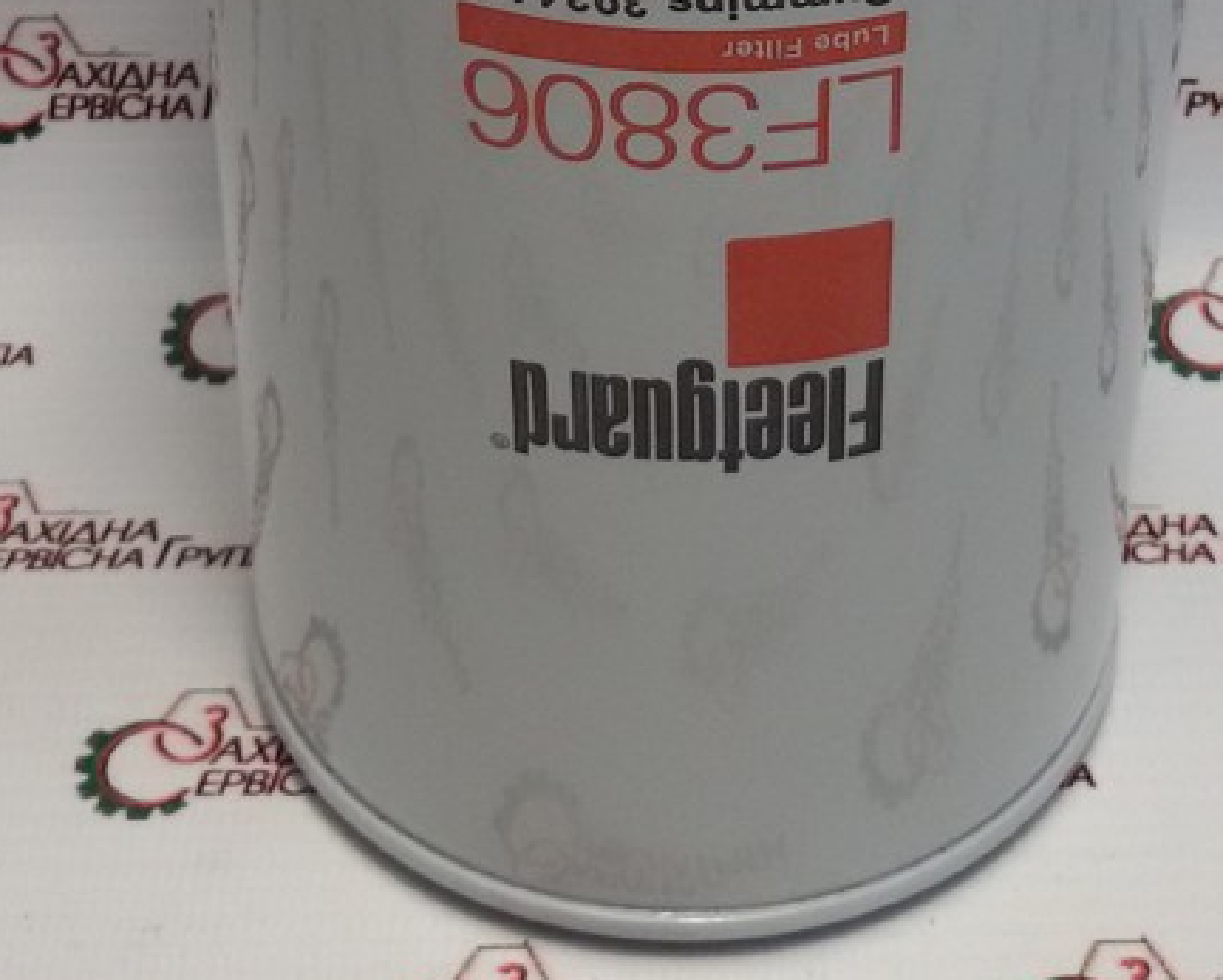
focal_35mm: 70
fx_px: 2535
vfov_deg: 20.9
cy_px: -62
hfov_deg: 27.1
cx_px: 674
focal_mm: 2.93
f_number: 2.4
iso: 80
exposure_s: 1/100
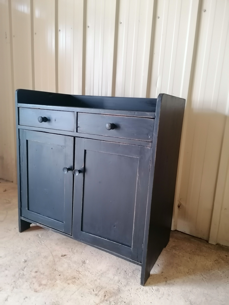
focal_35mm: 27
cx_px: 114
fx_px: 238
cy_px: 152
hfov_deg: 51.4
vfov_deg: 65.3
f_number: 1.8
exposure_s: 1/25
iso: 500
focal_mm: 4.75
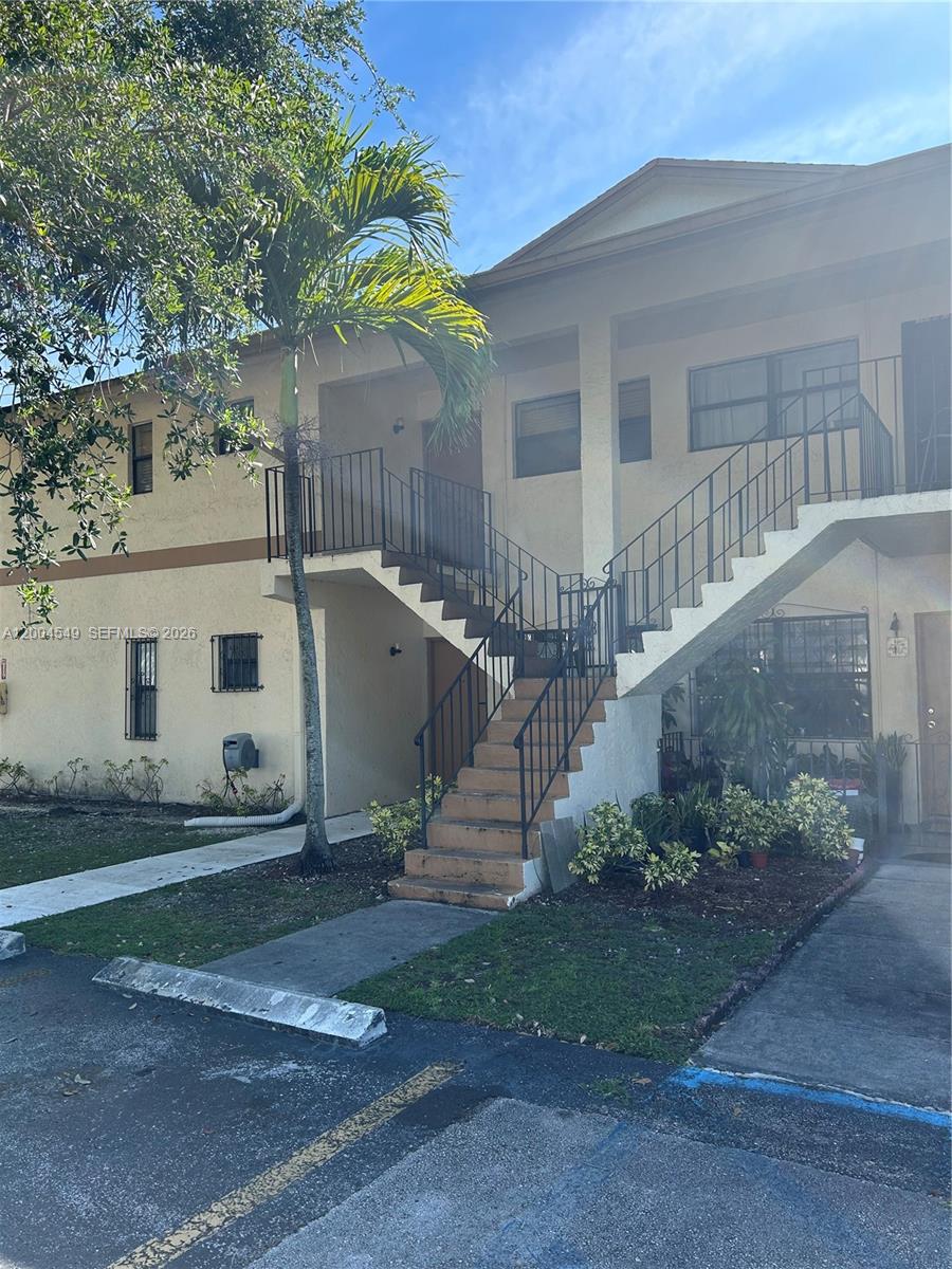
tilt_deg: +2.9
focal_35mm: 26
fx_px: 953
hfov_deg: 53.1
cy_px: 634
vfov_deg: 67.3
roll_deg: -0.1
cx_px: 476
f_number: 1.5
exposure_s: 1/1224
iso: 50
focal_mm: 5.7
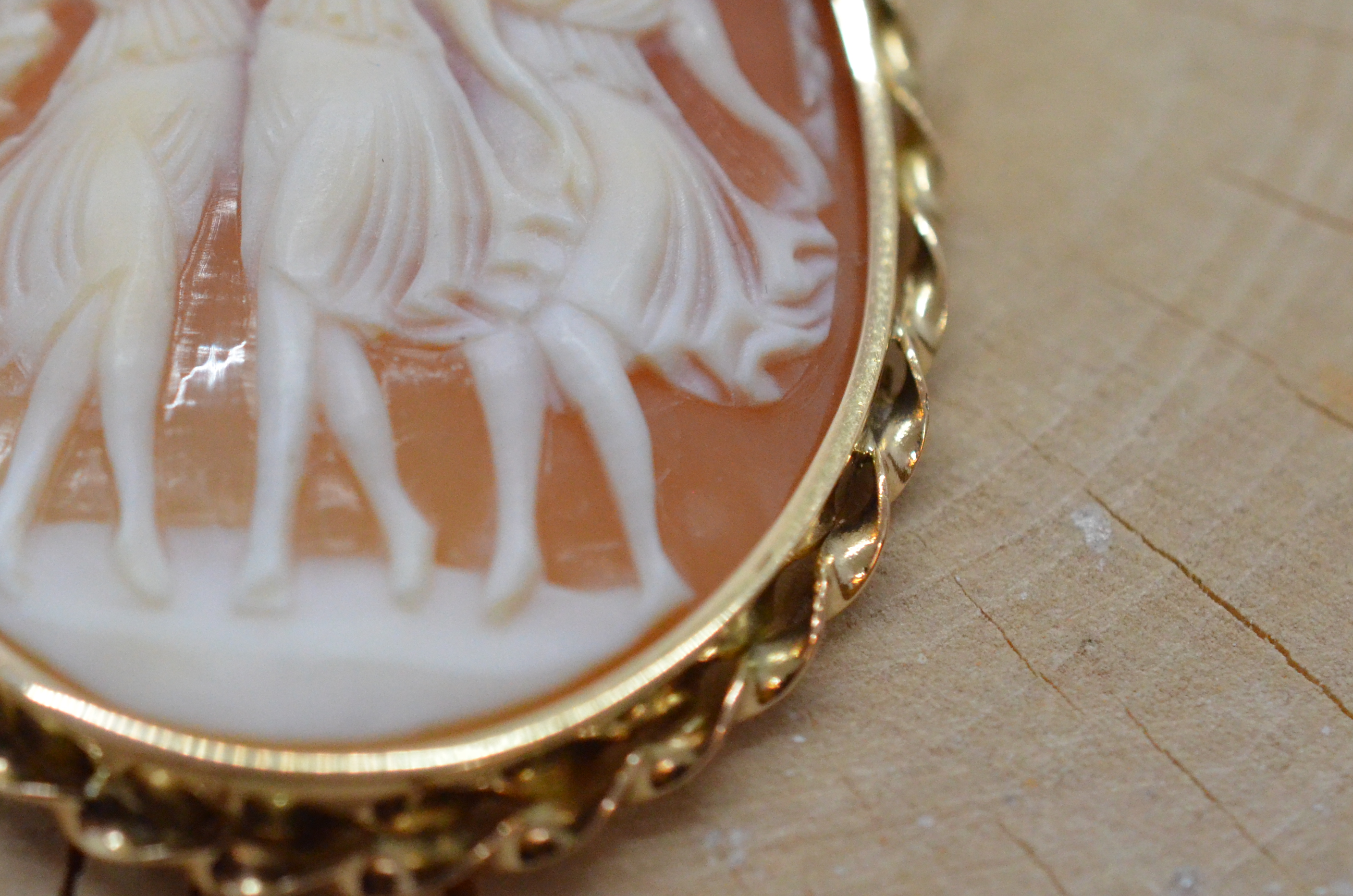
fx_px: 3938
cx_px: 369
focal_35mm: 105
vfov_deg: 12.9
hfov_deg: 19.4
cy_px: 250
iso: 3200
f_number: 5.6
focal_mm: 40
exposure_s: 1/1250
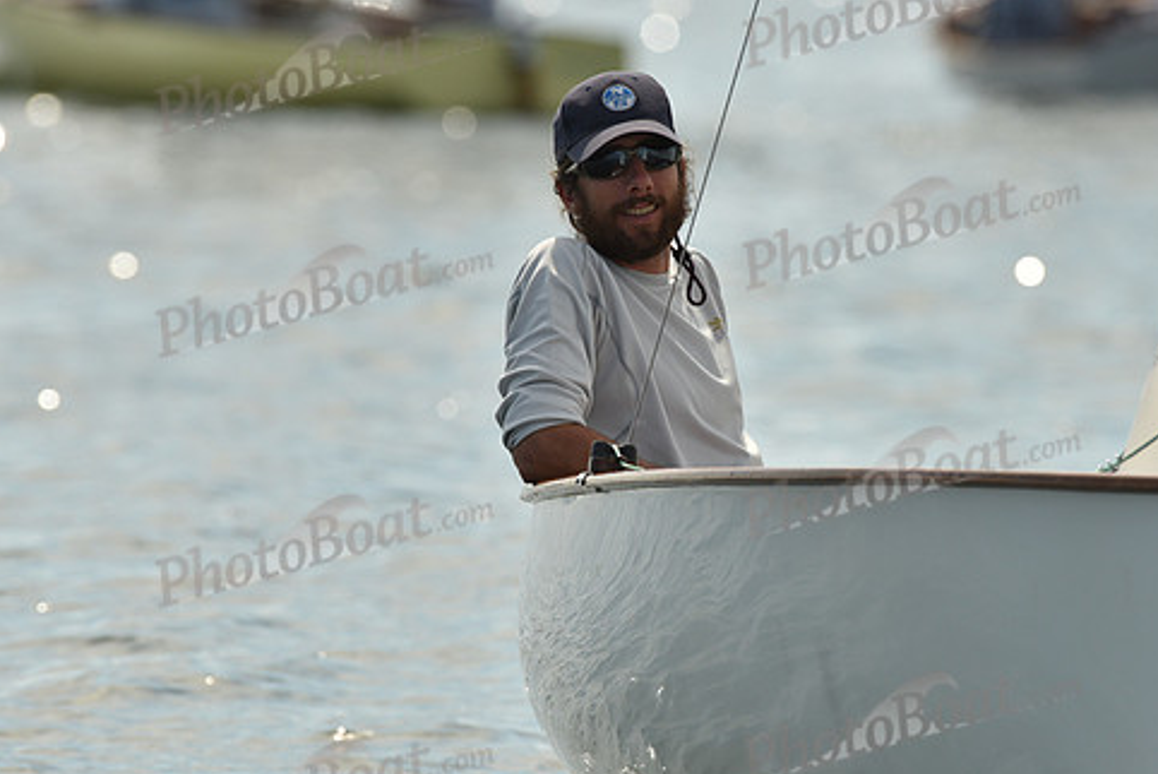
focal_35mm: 722
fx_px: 23237
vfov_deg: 1.9
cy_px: 386
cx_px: 620
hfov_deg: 2.9
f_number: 9
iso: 250
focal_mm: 600
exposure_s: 1/1000
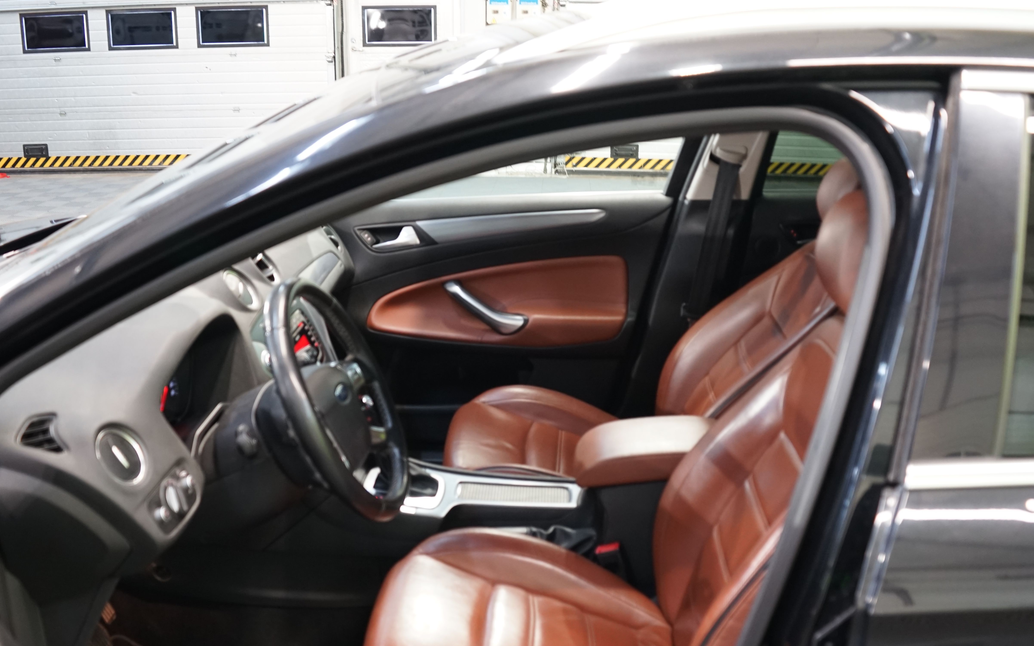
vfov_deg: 21.2
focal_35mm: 61
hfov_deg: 33.5
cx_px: 521
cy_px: 428
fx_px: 1719
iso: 1250
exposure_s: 1/30
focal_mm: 48
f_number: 4.5
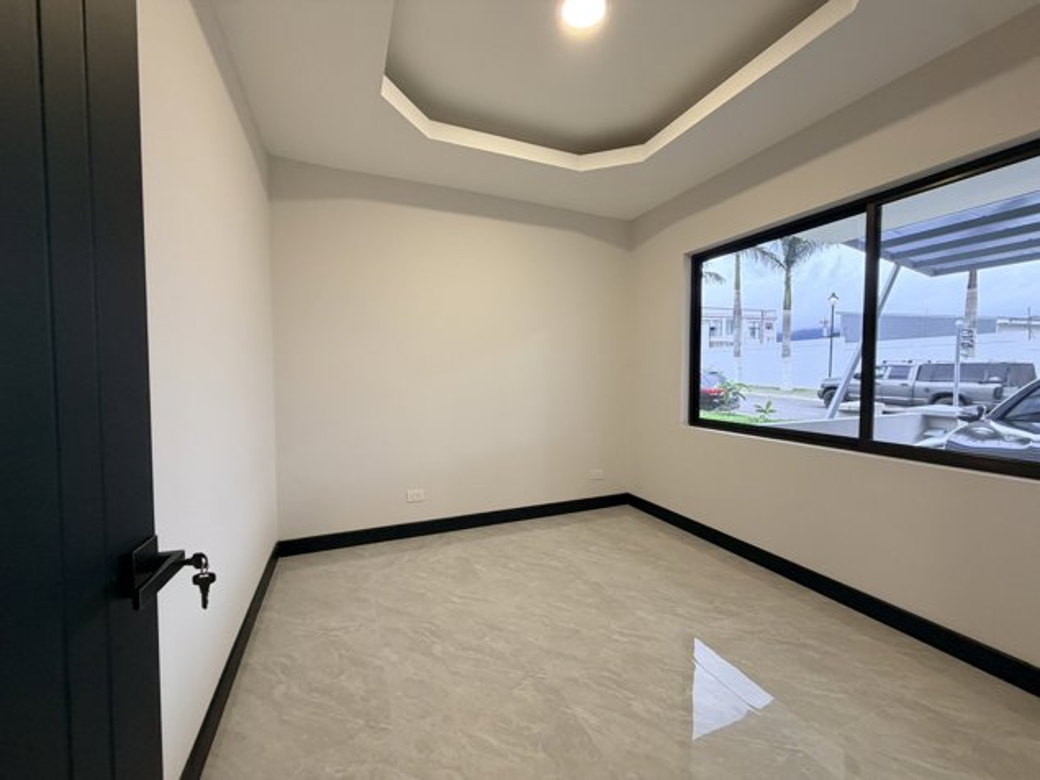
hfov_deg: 102.1
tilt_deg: -3.0
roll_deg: -1.1
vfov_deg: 85.7
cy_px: 390
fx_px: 421
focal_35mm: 14
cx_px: 520
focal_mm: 2.22
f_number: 2.2
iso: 200
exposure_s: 1/60
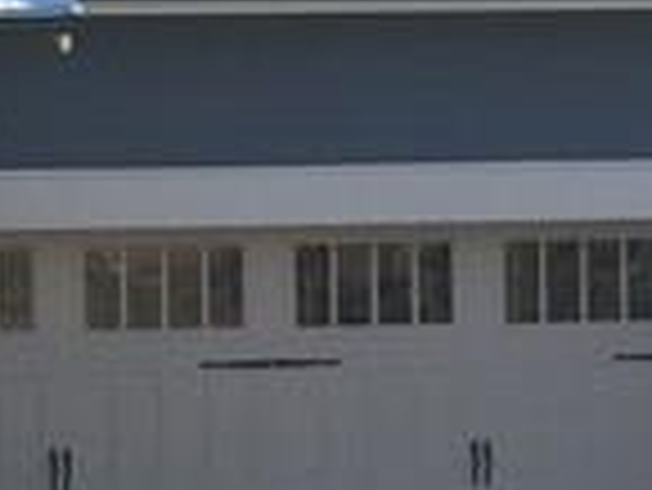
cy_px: 144
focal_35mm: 205
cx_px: -665
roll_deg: +1.6
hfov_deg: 9.1
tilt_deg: -0.5
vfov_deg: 7.3
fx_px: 3864
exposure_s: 1/549
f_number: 2.2
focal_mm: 4.15
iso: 32
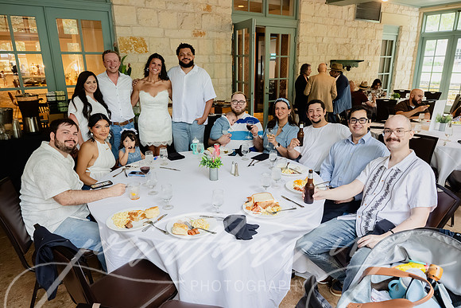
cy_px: 154
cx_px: 230
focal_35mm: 24
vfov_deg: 53.2
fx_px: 307
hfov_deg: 73.7
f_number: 5.6
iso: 4000
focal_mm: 24
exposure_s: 1/80
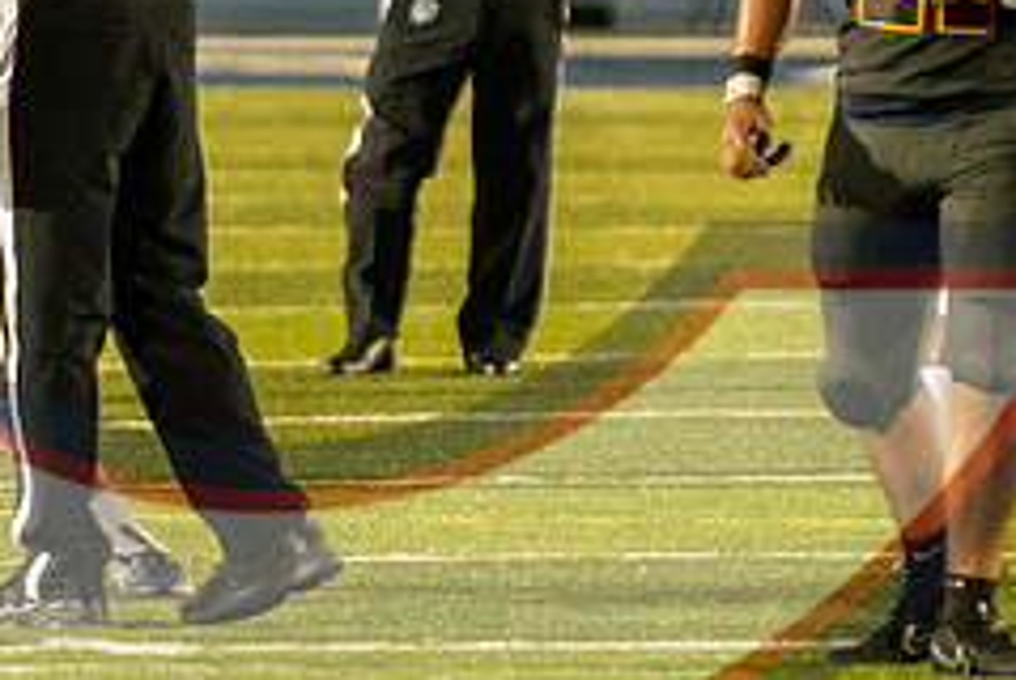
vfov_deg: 1.3
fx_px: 29641
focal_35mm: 1049
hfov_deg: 2.0
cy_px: 75
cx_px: -148
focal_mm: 200
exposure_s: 1/1000
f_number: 2.8
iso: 9000
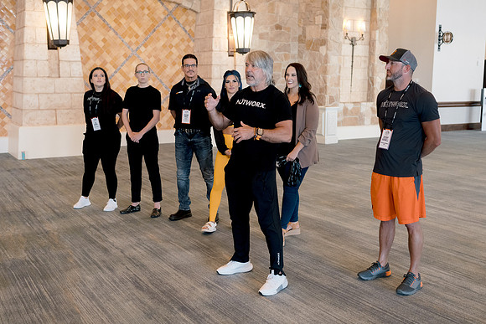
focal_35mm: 41
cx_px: 232
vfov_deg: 32.5
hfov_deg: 47.2
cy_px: 147
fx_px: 556
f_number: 2.8
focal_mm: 35
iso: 1600
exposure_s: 1/160
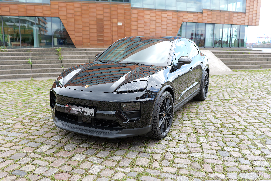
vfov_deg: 37.9
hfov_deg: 54.4
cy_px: 90
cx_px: 136
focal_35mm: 35
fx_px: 263
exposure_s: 1/200
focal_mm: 35
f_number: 3.5
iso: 100
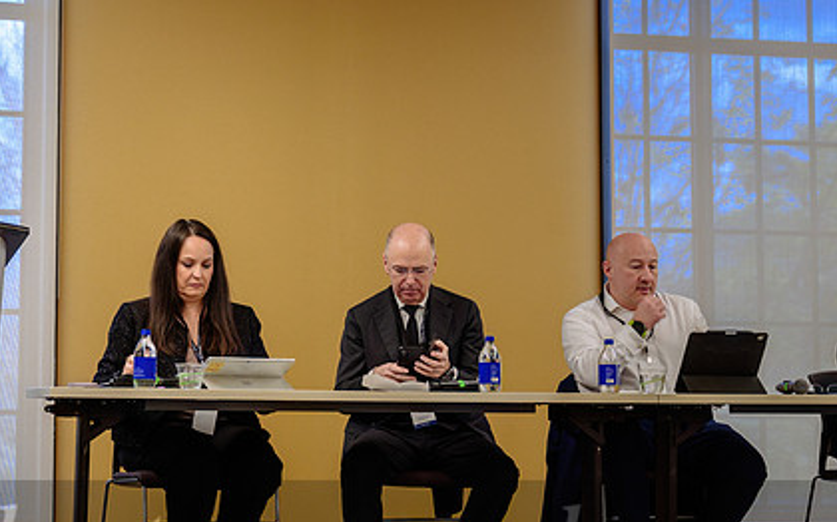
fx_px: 1801
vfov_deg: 16.5
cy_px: 232
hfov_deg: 26.0
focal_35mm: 79
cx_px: 267
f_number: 3.2
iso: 500
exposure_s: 1/80
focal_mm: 48
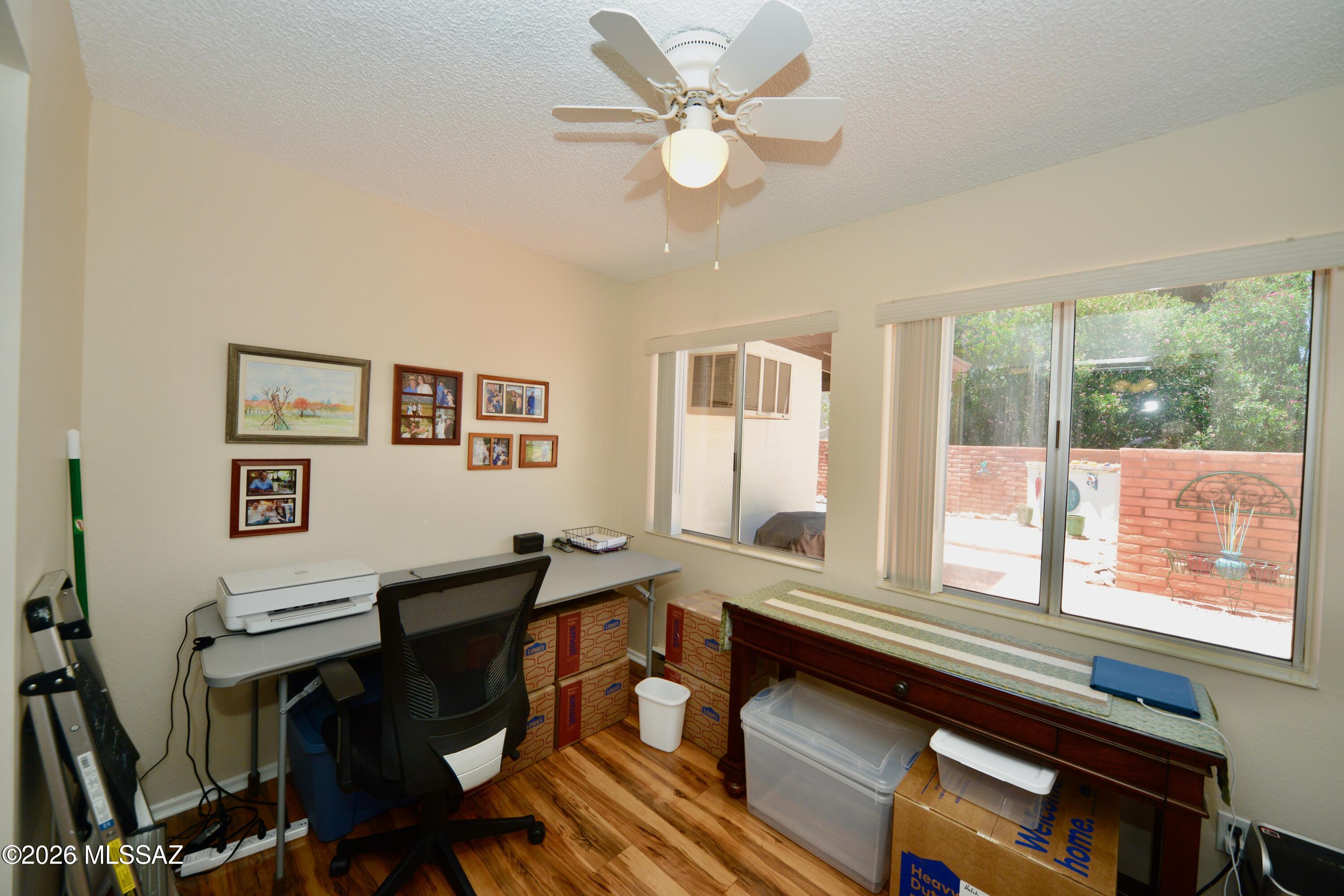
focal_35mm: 13
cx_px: 672
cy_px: 448
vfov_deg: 85.4
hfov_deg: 108.3
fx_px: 485
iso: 800
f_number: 7.1
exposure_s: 1/400
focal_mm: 13
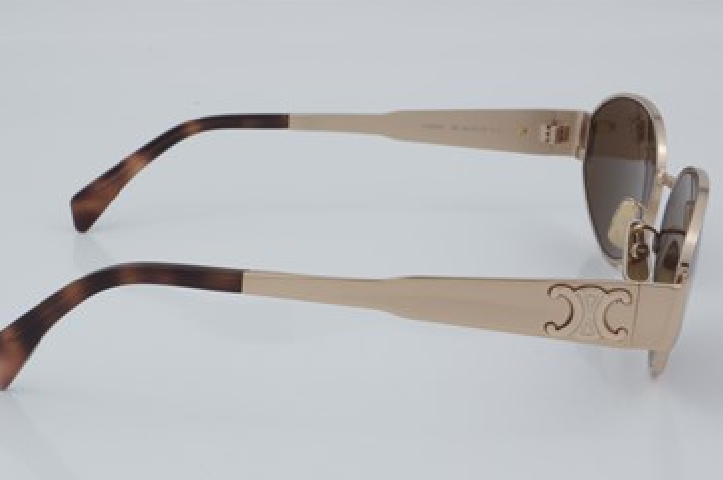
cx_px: 342
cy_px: 251
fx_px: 1645
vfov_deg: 16.6
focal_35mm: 82
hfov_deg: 24.8
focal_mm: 50
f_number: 32
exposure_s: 1/4
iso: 100
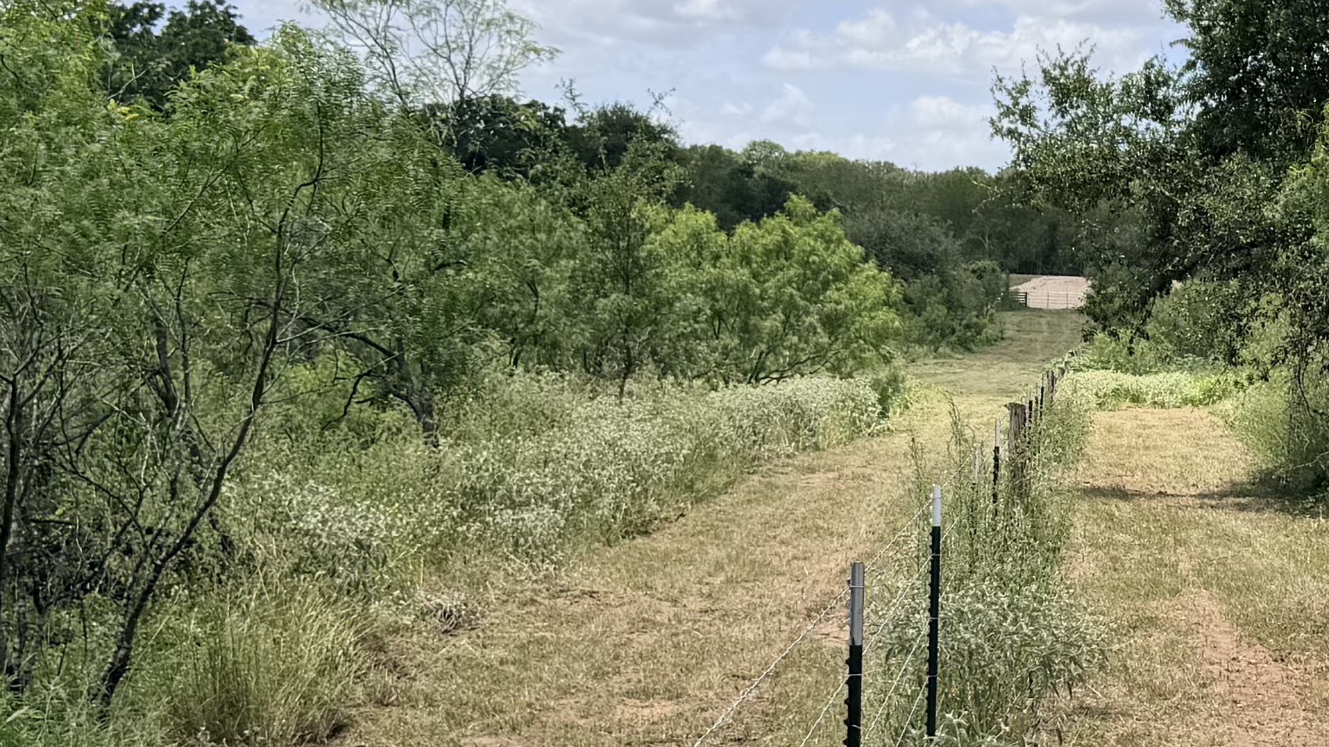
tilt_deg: -2.3
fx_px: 2749
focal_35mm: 78
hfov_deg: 26.6
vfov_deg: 15.5
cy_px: 357
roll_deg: -2.0
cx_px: 1072
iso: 80
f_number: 1.78
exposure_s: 1/4673
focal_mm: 6.76
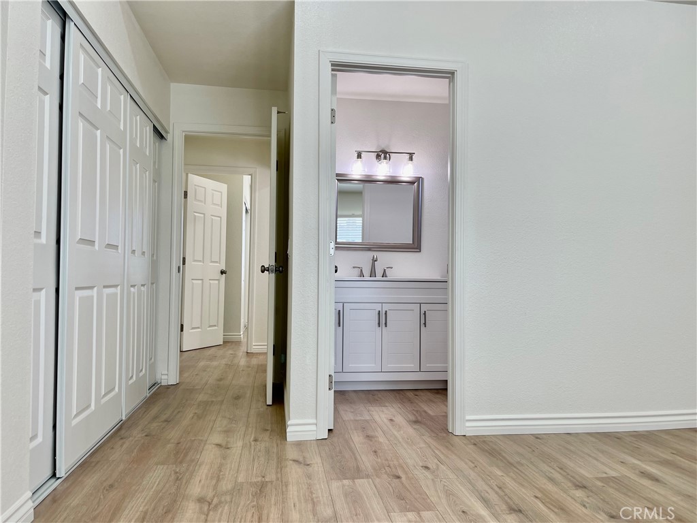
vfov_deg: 54.9
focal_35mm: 25
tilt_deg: +0.6
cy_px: 262
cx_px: 348
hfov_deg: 69.4
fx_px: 503
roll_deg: -1.1
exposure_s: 1/120
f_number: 1.6
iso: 50
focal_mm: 5.1
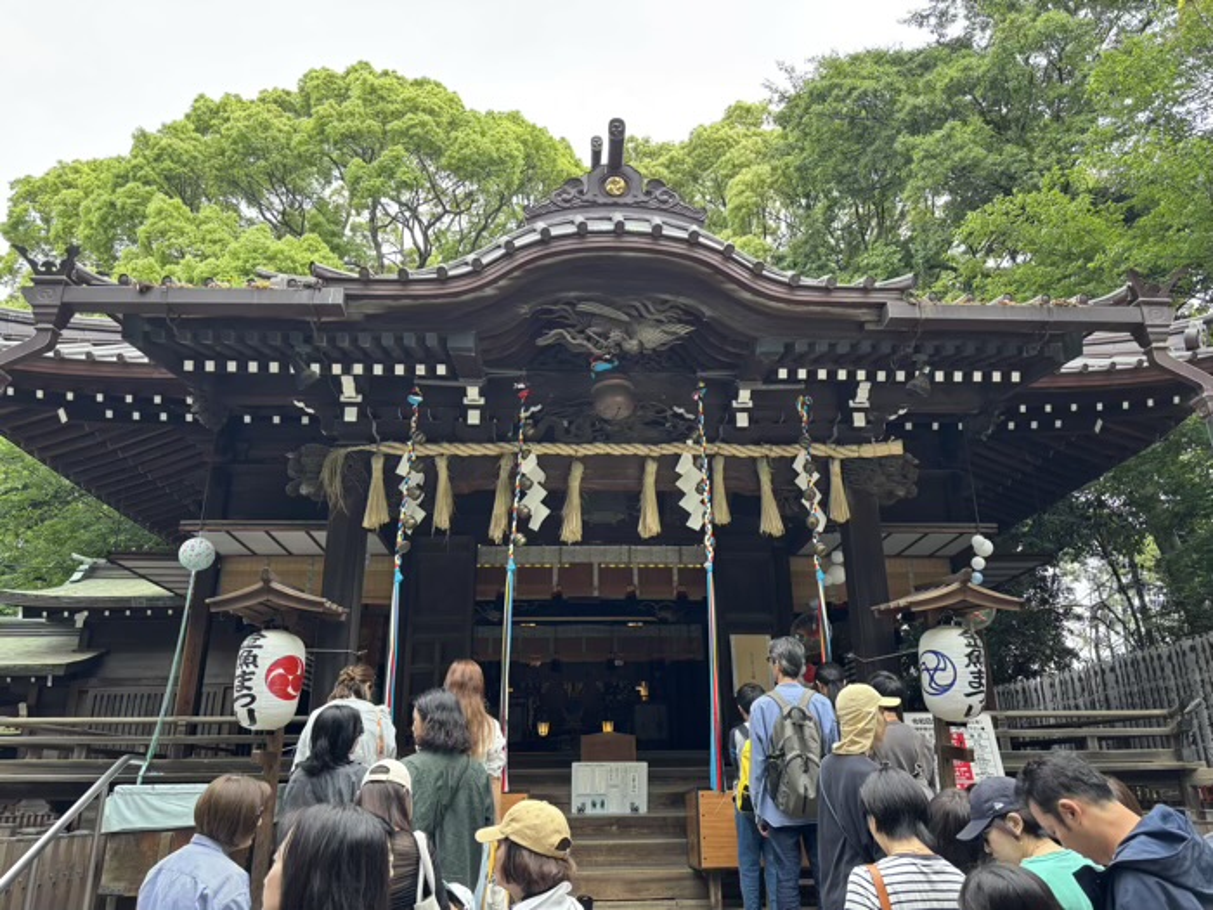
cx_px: 606
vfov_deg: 53.1
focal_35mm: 26
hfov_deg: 67.3
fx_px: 911
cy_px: 455
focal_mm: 5.96
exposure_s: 1/288
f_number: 1.6
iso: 50
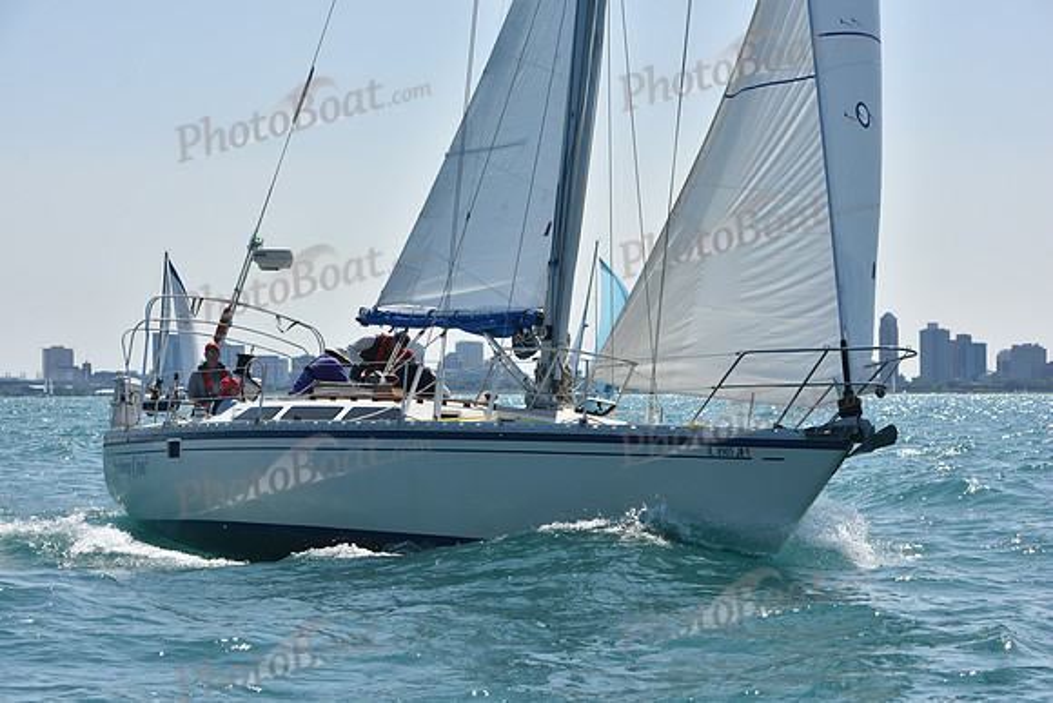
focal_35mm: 95
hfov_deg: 21.5
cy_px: 352
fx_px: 2779
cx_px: 526
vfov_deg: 14.4
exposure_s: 1/1250
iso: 250
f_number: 8
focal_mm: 95
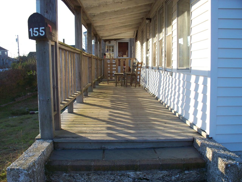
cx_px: 121
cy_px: 91
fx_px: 252
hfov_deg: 51.4
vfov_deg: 39.7
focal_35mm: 36
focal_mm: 7.54
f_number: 2.8
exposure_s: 1/320
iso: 80
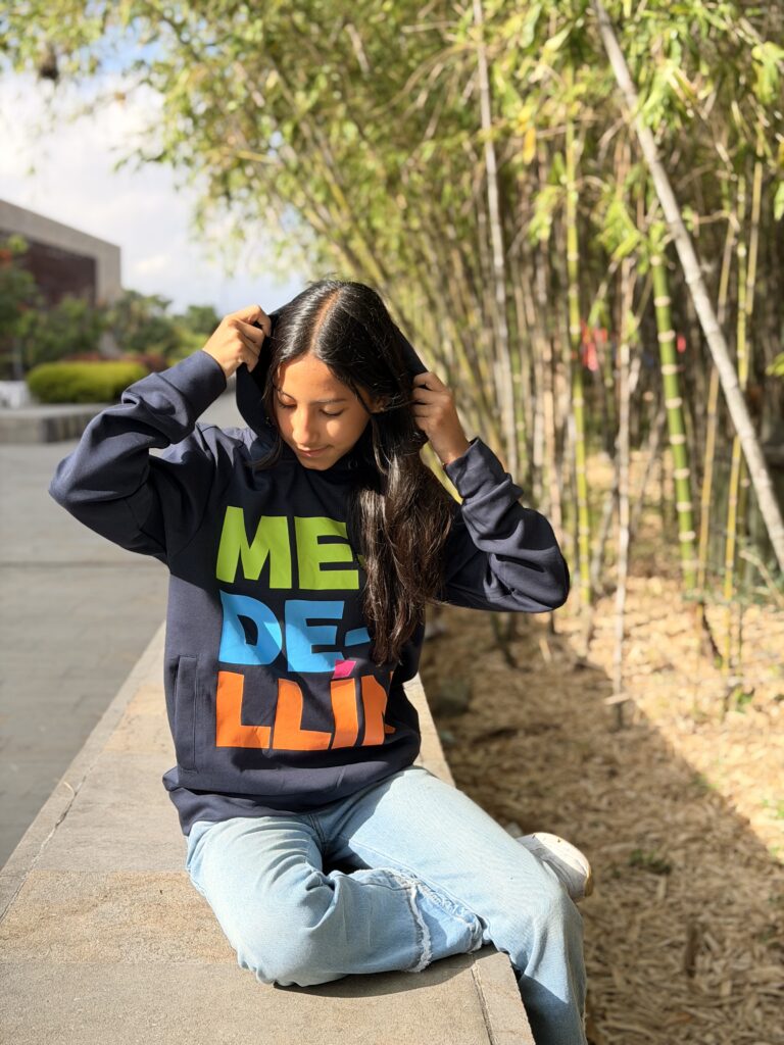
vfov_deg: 39.7
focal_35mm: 48
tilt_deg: -5.2
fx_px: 1450
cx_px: 392
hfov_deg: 30.3
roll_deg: -1.4
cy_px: 522
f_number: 1.78
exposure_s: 1/1353
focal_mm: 6.76
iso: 64
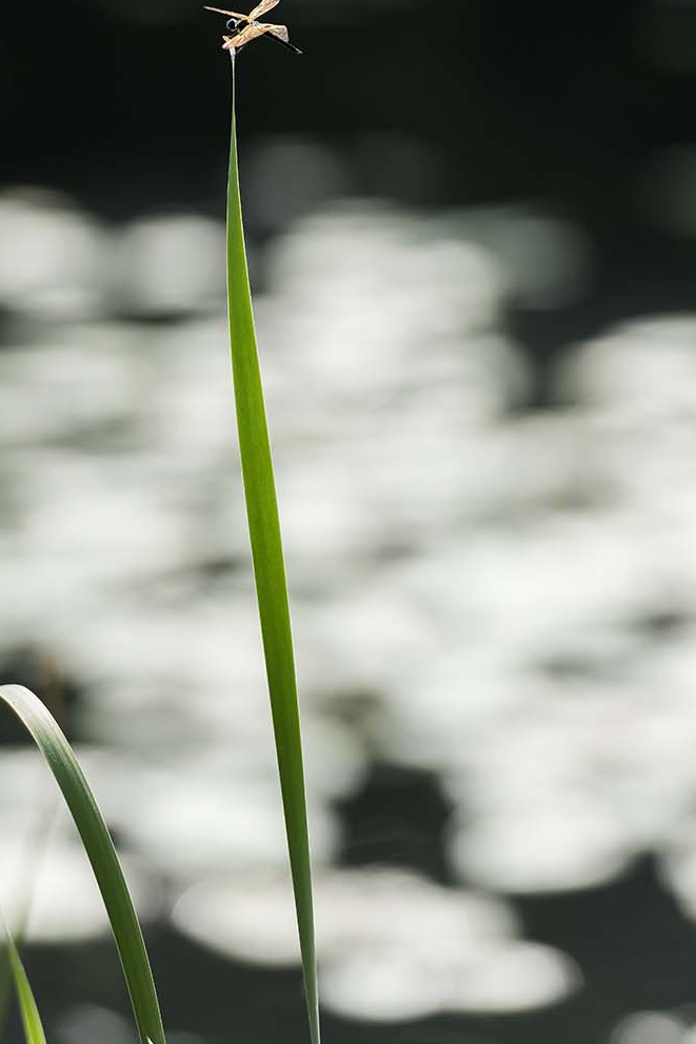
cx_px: 401
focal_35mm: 290
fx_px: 8412
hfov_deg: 4.7
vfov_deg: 7.1
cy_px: 348
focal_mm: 200
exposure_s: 1/2500
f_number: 4
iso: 640
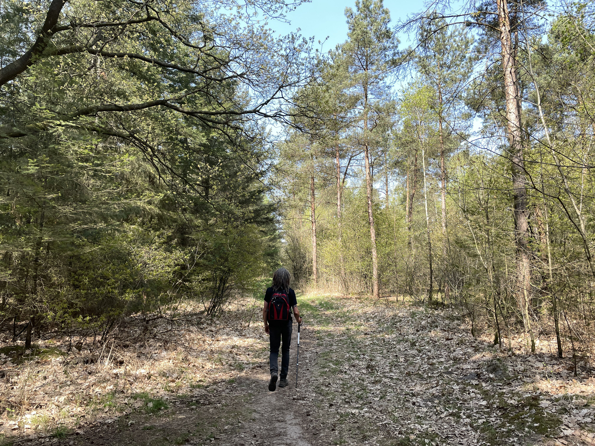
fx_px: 447
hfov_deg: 67.3
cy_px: 223
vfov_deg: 53.1
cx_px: 298
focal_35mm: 26
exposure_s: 1/711
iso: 32
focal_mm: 4.2
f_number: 1.6
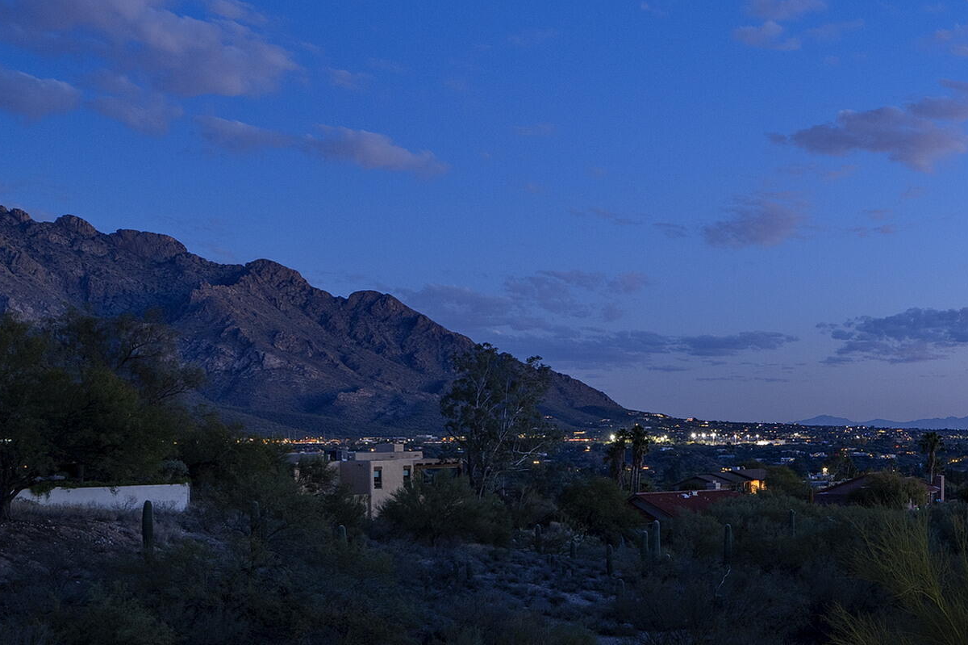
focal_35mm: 56
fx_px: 1505
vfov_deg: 24.0
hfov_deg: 31.9
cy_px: 442
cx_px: 1041
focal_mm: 24
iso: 200
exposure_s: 4
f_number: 6.3
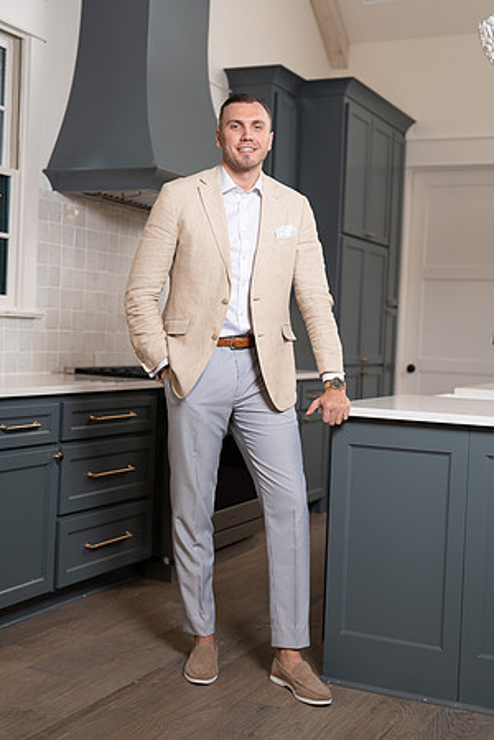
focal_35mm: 50
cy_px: 370
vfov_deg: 39.6
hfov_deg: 27.0
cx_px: 247
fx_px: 1029
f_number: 2.5
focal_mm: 50
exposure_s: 1/160
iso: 100
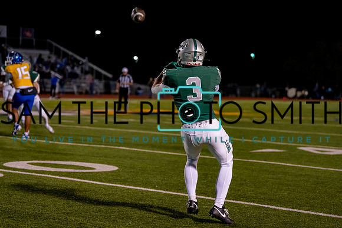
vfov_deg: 13.1
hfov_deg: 19.6
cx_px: 171
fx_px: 990
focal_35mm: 104
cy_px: 118
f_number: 2.8
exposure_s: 1/1000
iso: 3200
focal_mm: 93
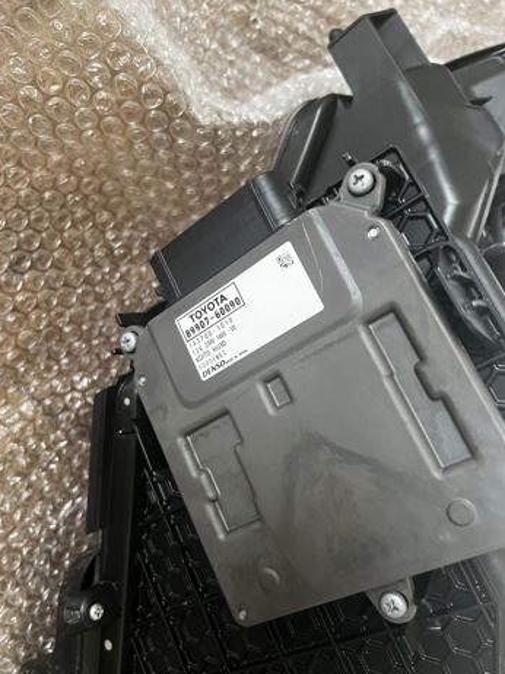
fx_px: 526
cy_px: 336
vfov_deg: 65.3
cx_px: 247
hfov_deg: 51.3
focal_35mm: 27
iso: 320
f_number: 1.5
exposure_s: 1/60
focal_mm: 5.7
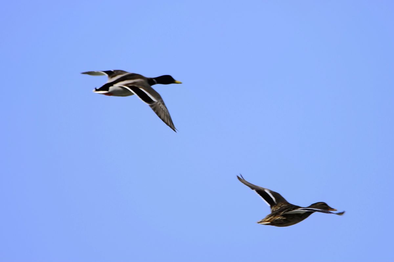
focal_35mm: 600
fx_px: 6561
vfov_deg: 2.3
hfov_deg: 3.4
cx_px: 197
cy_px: 131
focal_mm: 600
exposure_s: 1/800
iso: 200
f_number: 8
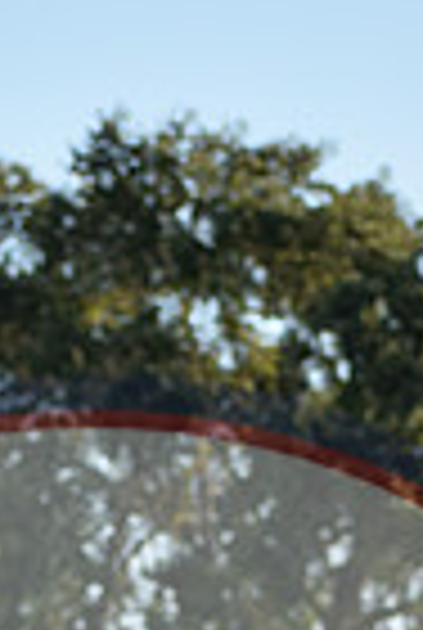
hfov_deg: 3.1
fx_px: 7822
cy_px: 1017
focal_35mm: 446
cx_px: 79
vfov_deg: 4.6
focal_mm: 72
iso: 400
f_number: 4.8
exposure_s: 1/1000
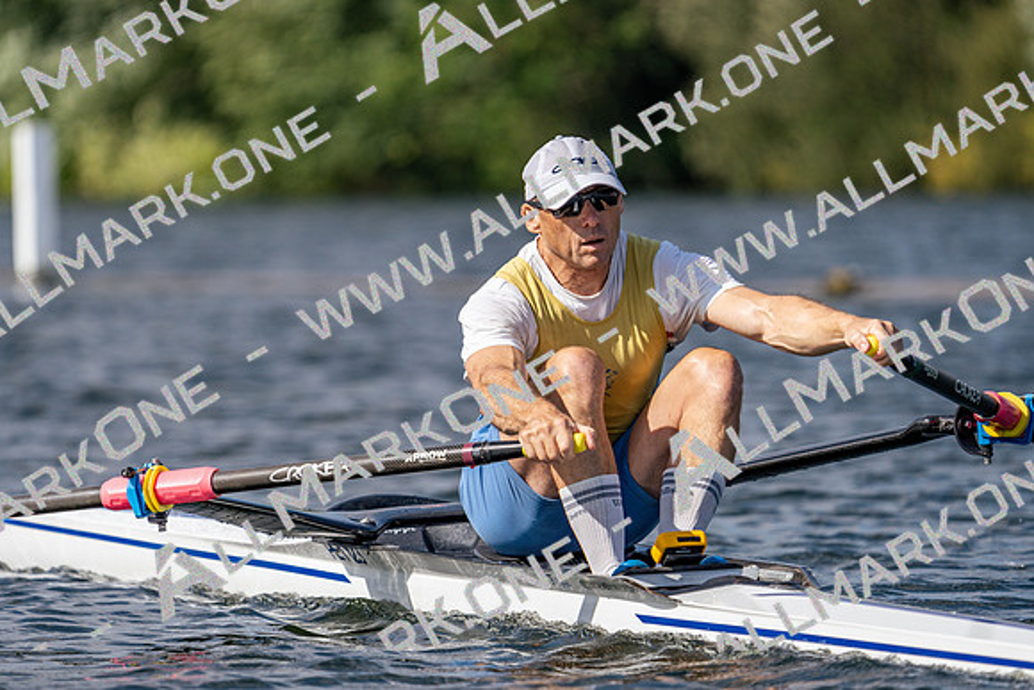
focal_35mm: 426
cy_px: 345
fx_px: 12238
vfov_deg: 3.2
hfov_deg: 4.8
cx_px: 517
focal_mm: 426
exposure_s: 1/1600
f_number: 6.3
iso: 160
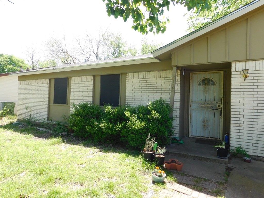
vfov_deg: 58.9
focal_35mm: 23
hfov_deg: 73.9
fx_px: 175
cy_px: 99
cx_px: 132
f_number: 3
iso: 125
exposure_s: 1/400
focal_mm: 4
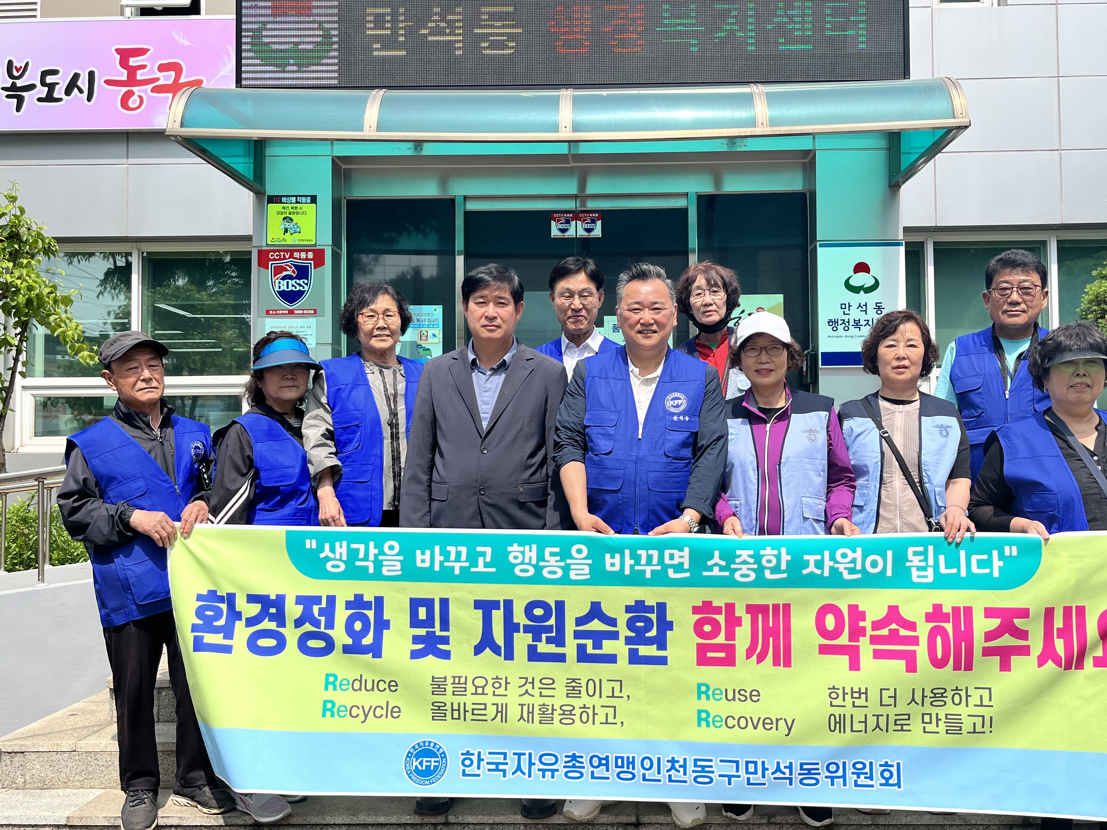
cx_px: 596
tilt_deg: +3.0
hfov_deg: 56.8
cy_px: 402
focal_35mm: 32
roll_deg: +1.0
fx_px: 1023
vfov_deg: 44.2
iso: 50
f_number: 1.6
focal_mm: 5.1
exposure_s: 1/2513
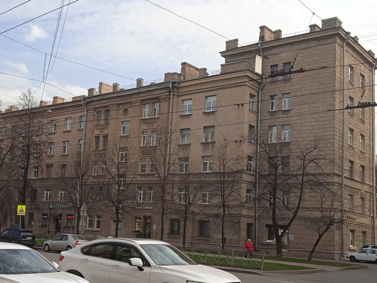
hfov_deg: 40.6
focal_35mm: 46
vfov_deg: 31.5
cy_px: 165
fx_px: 501
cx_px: 120
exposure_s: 1/729
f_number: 2.2
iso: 112
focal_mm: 3.43
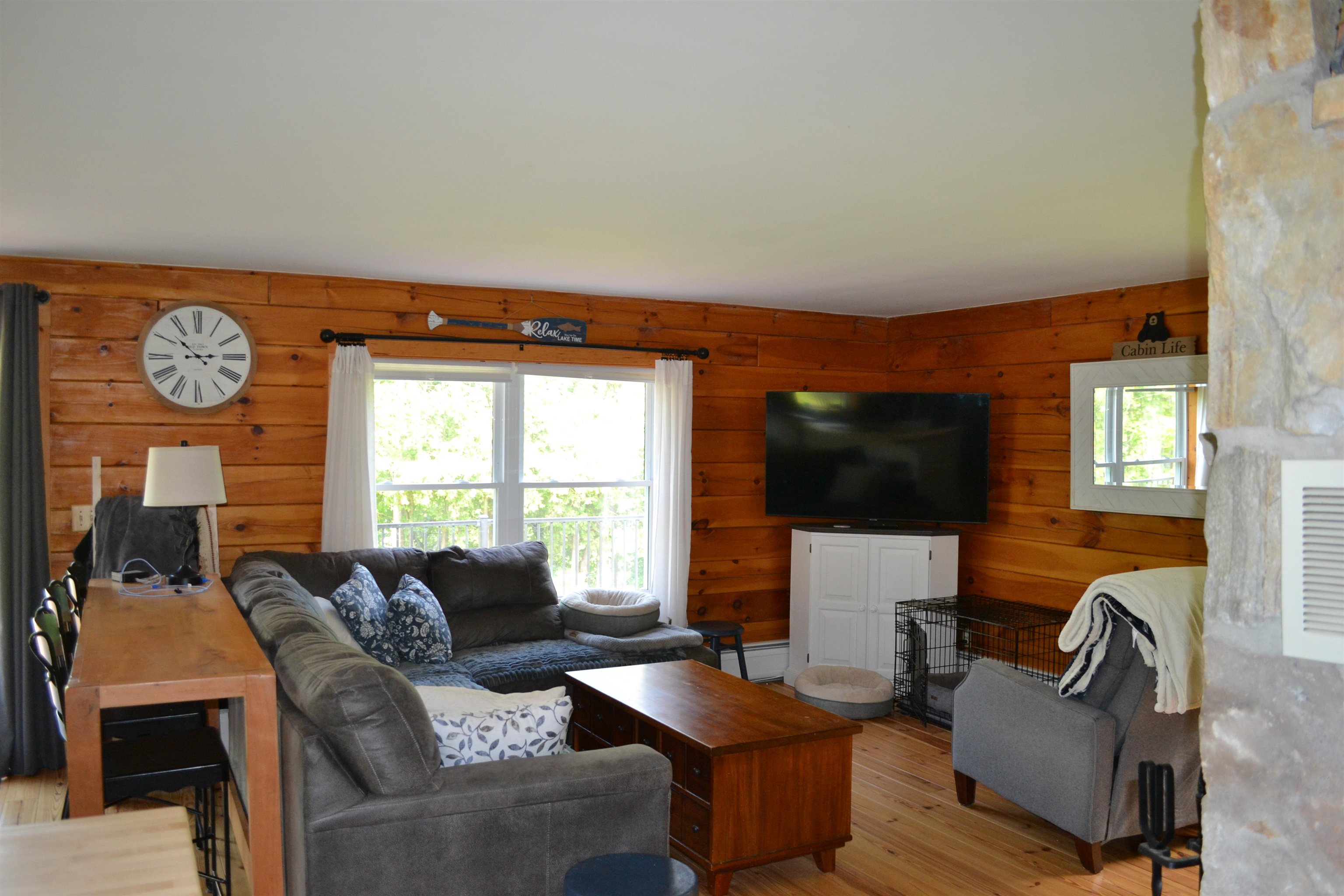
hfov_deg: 67.4
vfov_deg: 47.9
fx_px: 1008
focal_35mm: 27
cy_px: 448
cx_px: 672
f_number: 3.5
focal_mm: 18
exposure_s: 1/60
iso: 640
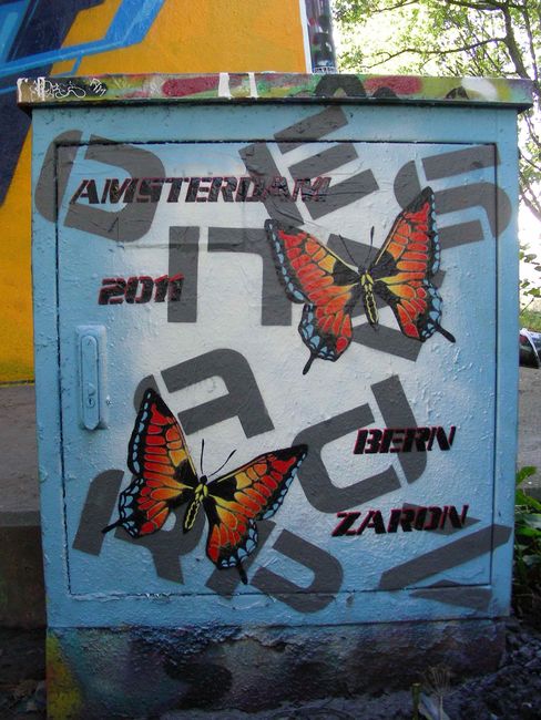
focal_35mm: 38
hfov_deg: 37.7
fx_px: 791
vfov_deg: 49.0
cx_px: 270
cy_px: 360
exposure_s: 1/30
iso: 138
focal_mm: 6.3
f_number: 3.5
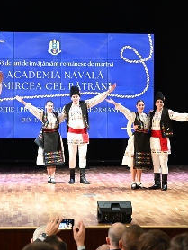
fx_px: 665
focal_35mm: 92
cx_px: 90
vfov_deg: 21.3
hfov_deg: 16.1
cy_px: 116
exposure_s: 1/125
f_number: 4
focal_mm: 52
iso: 2000
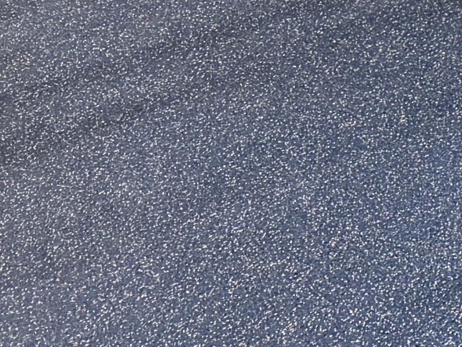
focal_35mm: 145
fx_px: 1935
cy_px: -634
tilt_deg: -17.4
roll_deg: +0.6
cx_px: 1007
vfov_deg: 8.7
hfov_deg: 11.8
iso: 320
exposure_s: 1/50
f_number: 1.78
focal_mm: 6.76
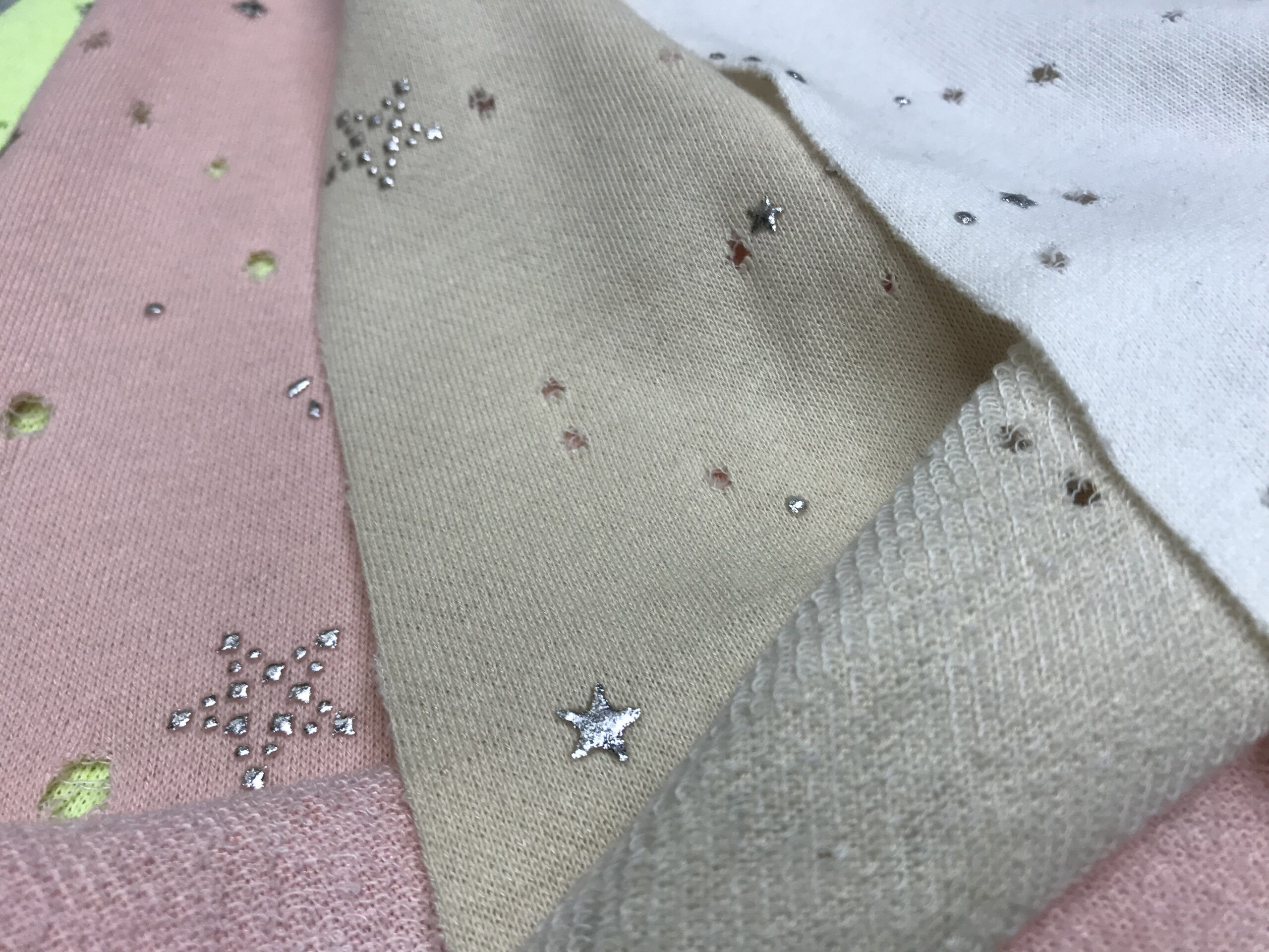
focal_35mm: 28
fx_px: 1026
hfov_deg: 63.4
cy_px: 476
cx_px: 634
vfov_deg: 49.7
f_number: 1.8
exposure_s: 1/50
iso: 32
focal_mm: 3.99
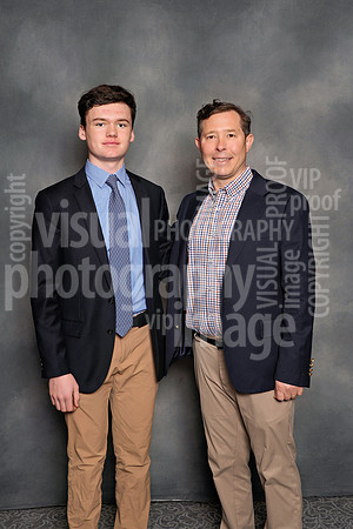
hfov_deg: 28.9
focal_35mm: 46
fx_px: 684
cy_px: 264
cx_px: 176
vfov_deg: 42.3
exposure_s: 1/125
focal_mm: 31
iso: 100
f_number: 7.1
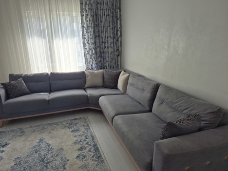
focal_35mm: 23
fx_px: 151
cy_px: 86
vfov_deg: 58.9
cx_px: 114
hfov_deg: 73.9
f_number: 1.8
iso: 40
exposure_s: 1/180
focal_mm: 5.4
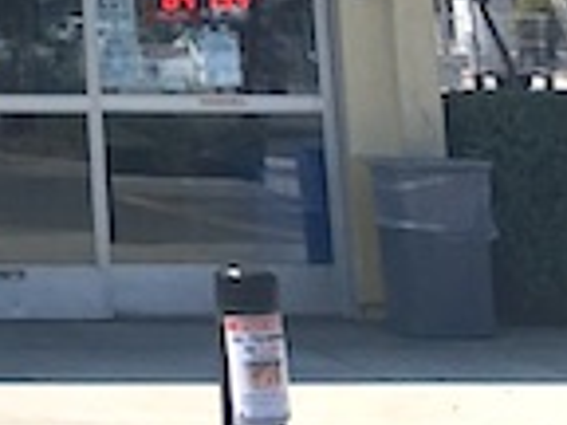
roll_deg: +0.3
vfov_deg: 8.2
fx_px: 2637
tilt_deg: +14.4
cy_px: -732
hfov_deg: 11.5
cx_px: -421
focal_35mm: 161
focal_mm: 4.15
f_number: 2.2
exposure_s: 1/1972
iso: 25
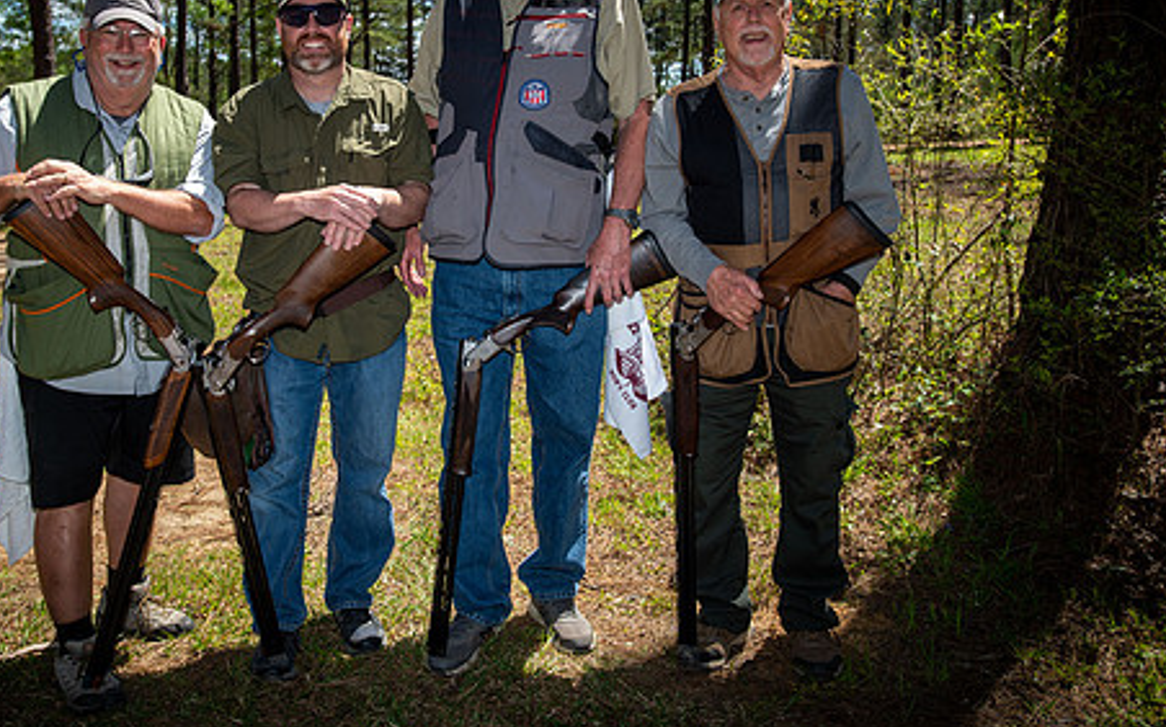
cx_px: 485
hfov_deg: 56.4
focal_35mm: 34
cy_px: 271
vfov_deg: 37.0
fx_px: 1080
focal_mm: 26
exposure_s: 1/250
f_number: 5
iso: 100
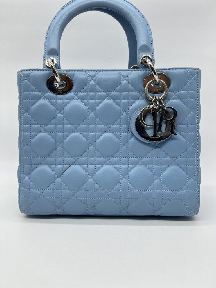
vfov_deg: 67.3
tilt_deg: -8.3
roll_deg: +0.2
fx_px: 216
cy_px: 144
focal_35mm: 26
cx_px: 108
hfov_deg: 53.1
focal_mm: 5.7
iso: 40
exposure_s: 1/155
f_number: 1.5
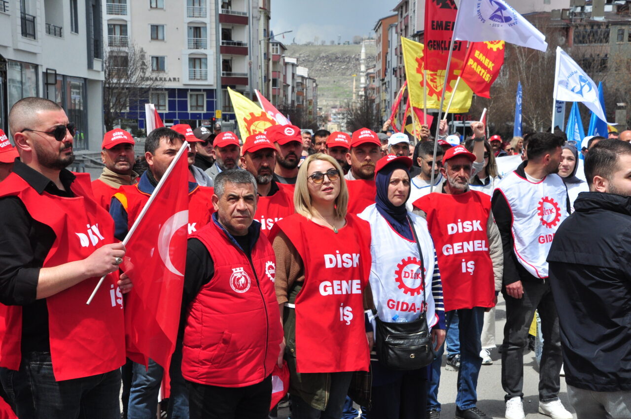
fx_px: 1313
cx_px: 316
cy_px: 210
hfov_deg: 27.0
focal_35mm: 75
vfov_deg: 18.1
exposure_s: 1/640
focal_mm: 50
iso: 400
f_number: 13
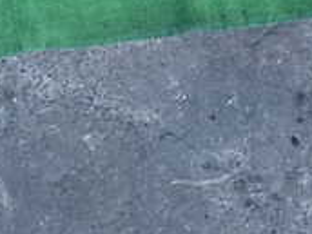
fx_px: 784
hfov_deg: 21.5
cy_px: -122
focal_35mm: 87
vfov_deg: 15.6
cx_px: -20
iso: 125
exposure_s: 1/125
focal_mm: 4.5
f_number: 2
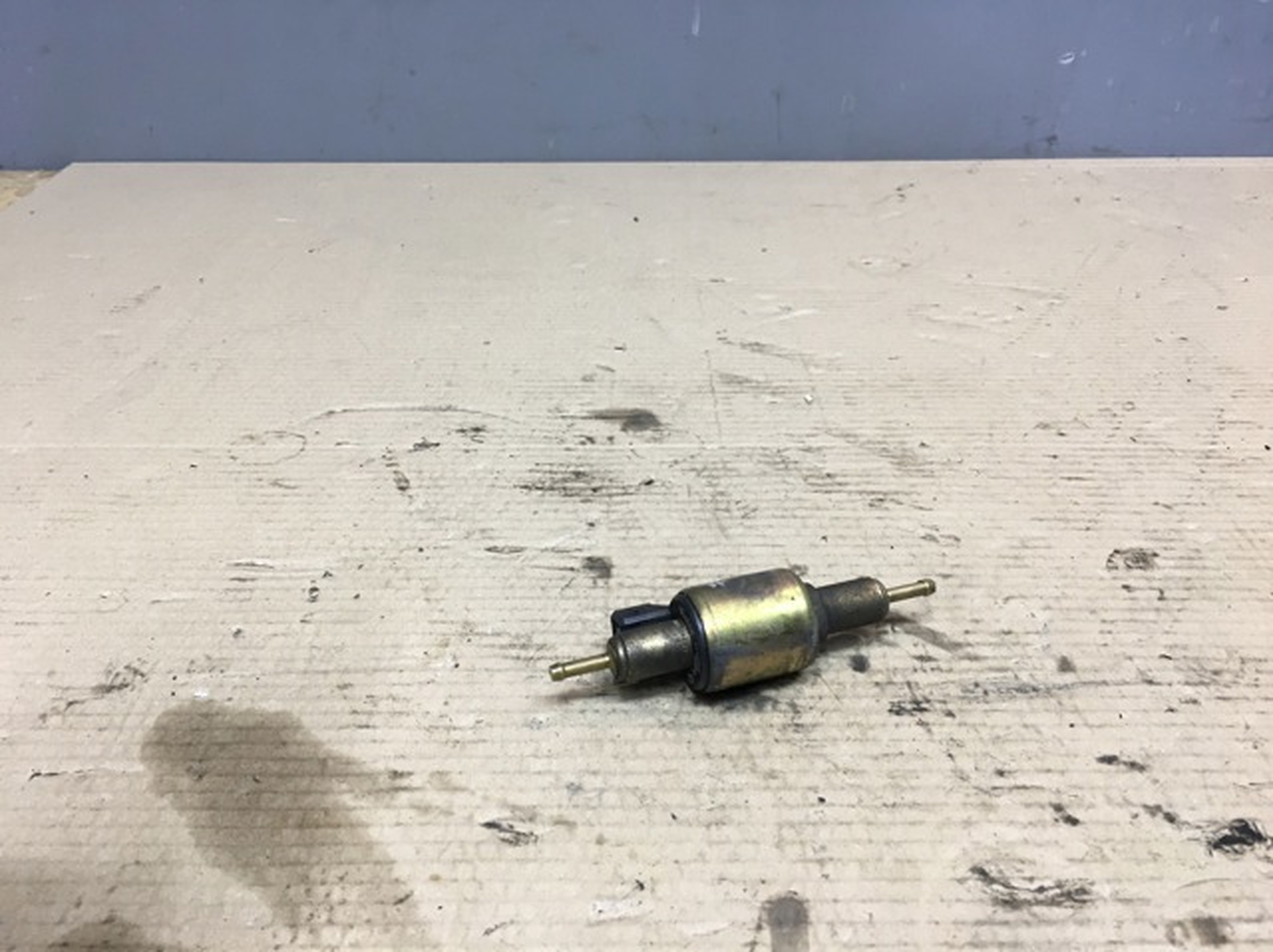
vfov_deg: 48.2
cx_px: 636
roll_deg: -1.0
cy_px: 476
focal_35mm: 29
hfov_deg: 61.7
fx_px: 1066
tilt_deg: -28.9
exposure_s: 1/33
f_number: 2.2
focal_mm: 4.15
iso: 50
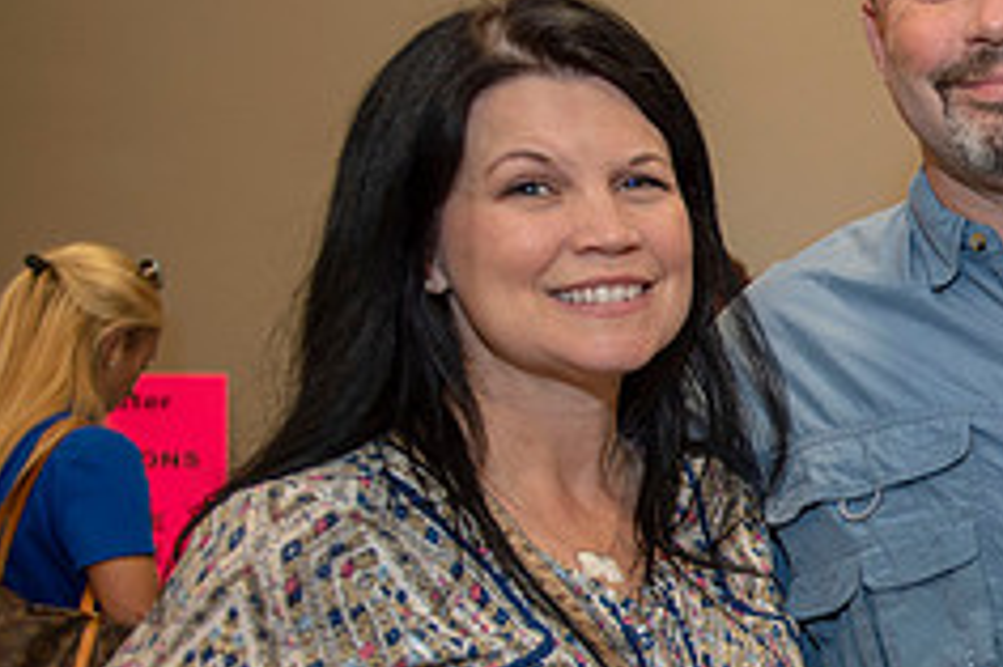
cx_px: 1182
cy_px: 467
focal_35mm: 59
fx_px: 1643
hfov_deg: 29.5
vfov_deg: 22.8
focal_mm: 24
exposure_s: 1/125
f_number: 2.8
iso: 800
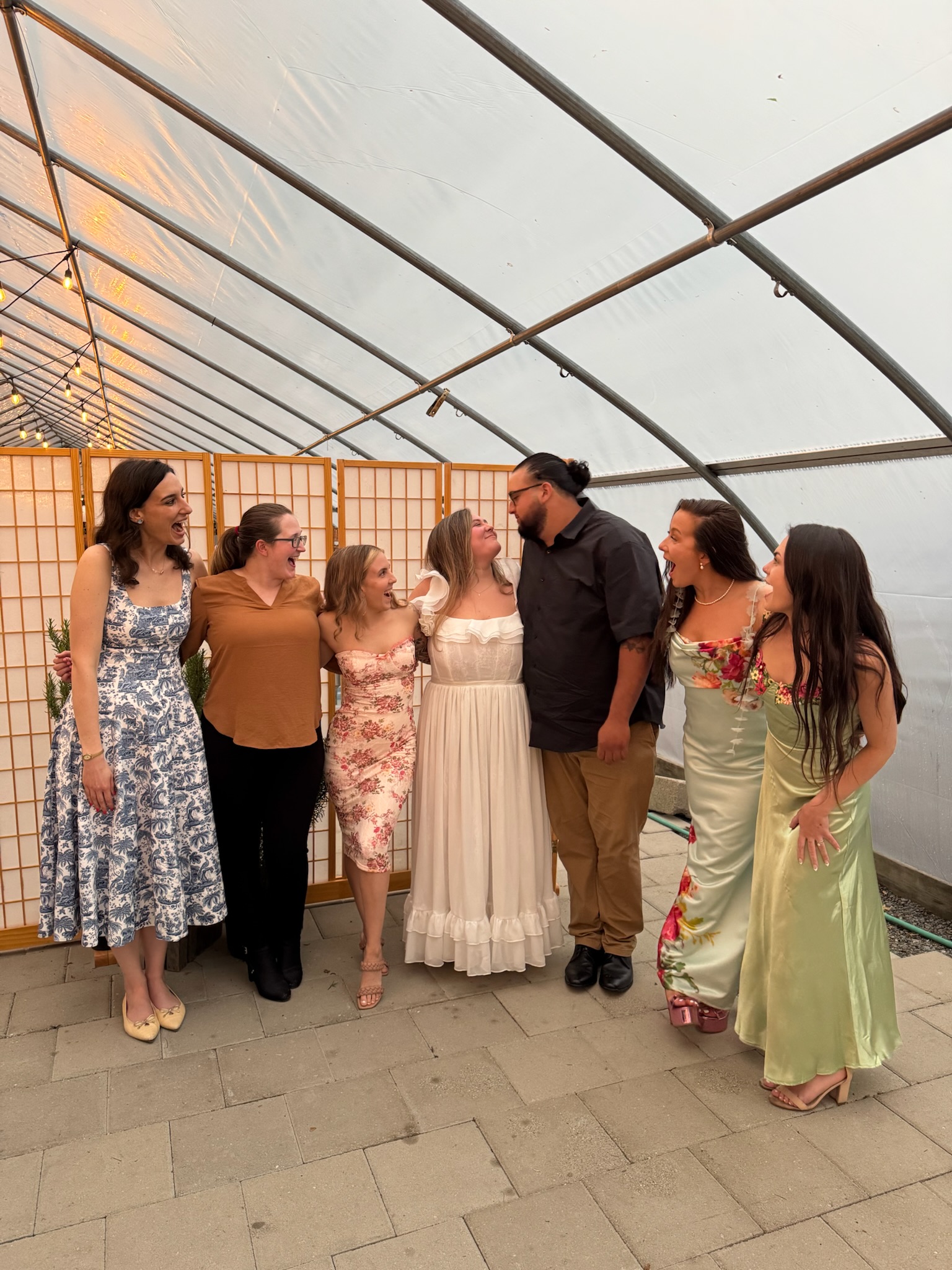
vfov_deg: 71.6
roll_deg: +1.1
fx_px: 880
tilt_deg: -7.4
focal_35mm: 24
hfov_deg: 56.8
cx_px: 476
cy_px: 635
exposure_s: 1/60
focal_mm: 6.76
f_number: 1.78
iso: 400
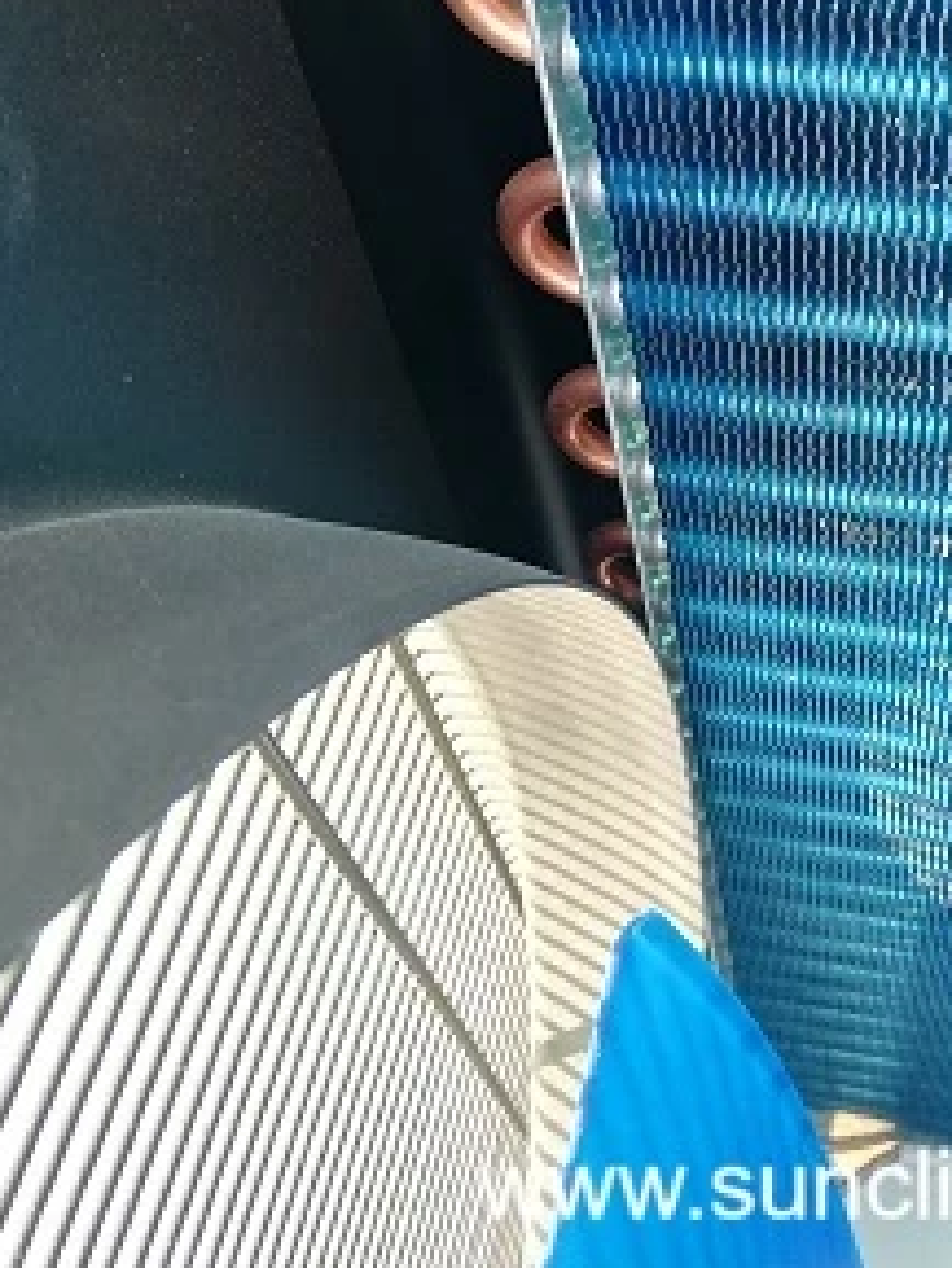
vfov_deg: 41.2
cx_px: 814
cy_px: 373
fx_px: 1649
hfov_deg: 31.1
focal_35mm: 45
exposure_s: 1/60
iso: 125
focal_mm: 3.81
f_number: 2.2
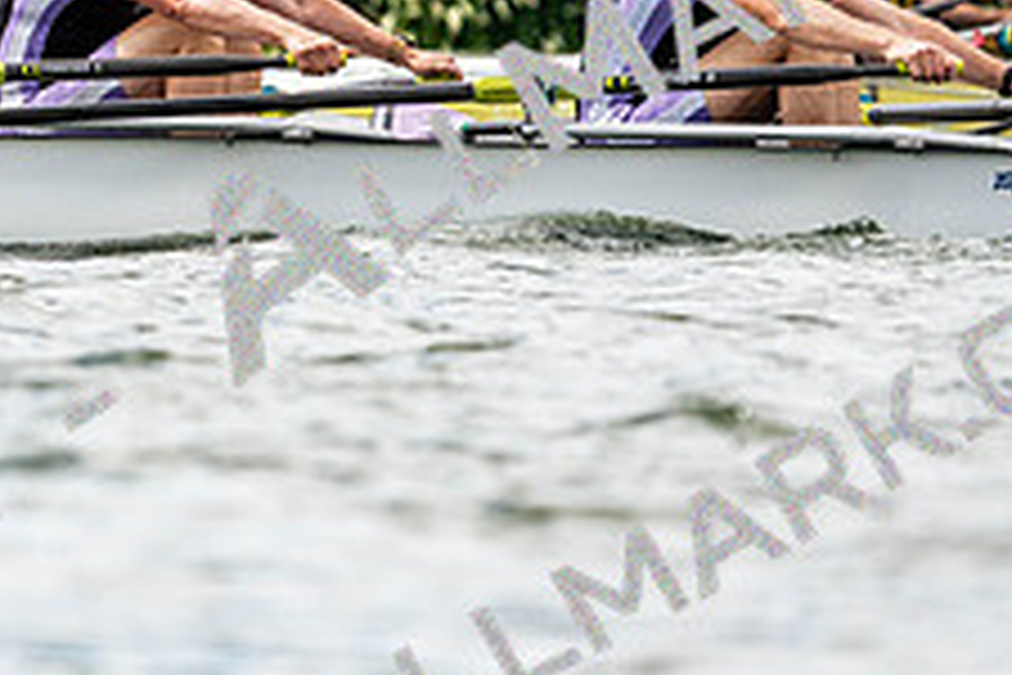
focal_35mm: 871
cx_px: -175
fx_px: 24483
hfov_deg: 2.4
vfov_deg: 1.6
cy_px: -43
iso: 400
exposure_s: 1/2000
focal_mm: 338
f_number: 6.3
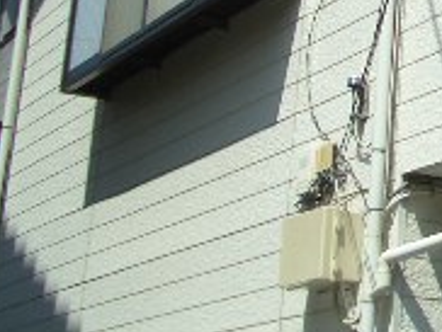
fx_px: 1573
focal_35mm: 123
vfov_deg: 11.7
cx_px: 765
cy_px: -131
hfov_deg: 14.3
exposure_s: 1/640
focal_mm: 5.8
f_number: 4.3
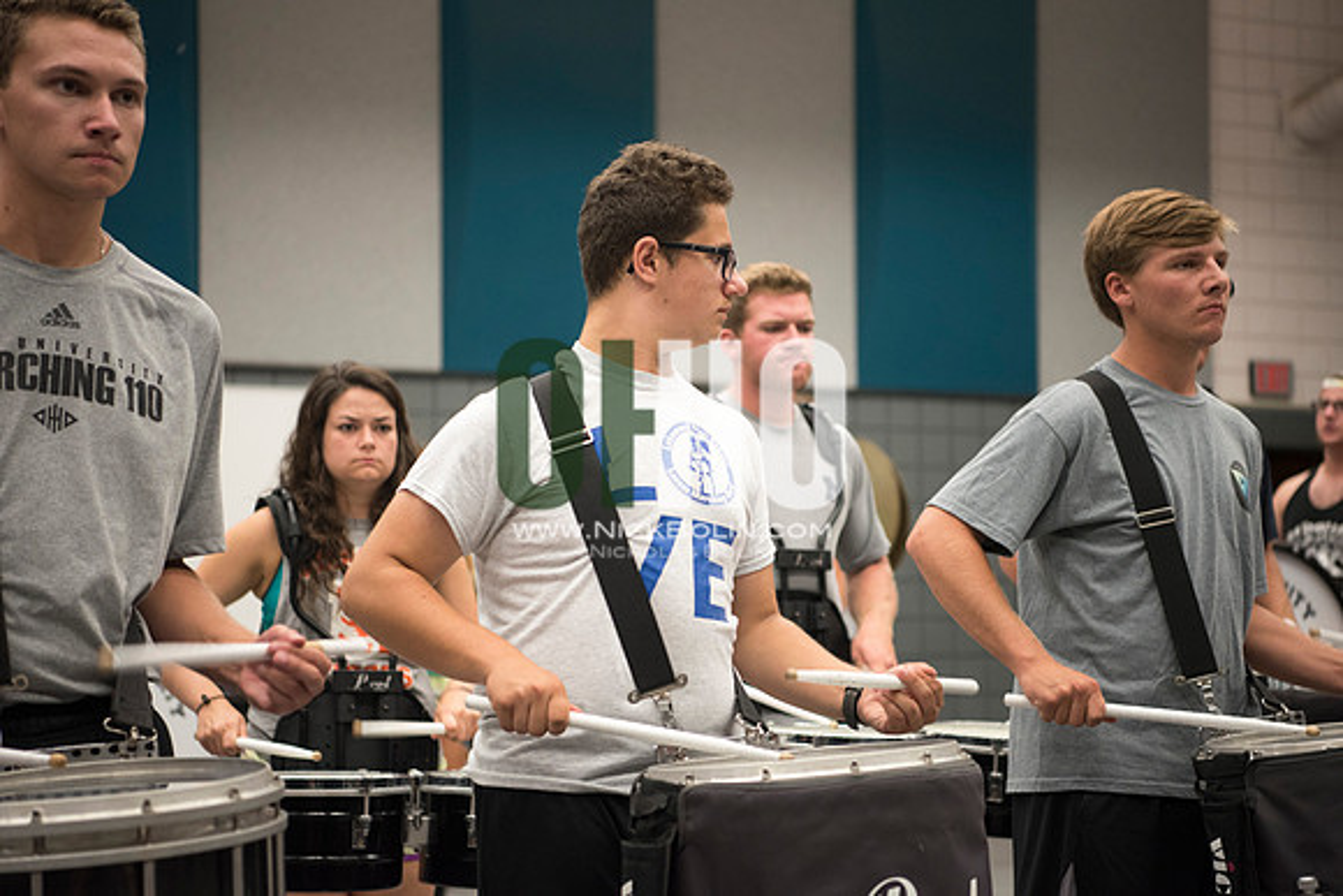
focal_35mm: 70
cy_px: 448
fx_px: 2612
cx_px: 672
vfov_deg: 19.5
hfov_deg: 28.8
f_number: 2.8
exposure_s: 1/160
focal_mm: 70
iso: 1250
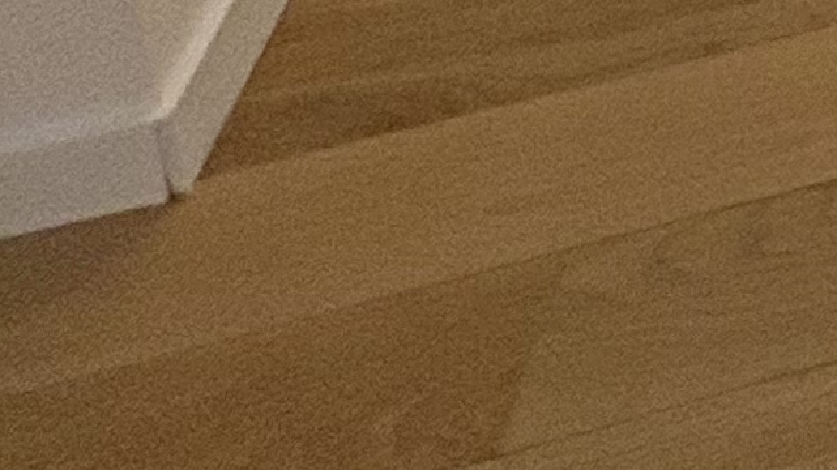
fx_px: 2130
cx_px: 1969
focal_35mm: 96
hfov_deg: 14.8
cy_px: -1544
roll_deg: +0.6
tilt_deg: -12.5
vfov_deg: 7.5
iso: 250
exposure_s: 1/50
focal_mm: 2.22
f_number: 2.2
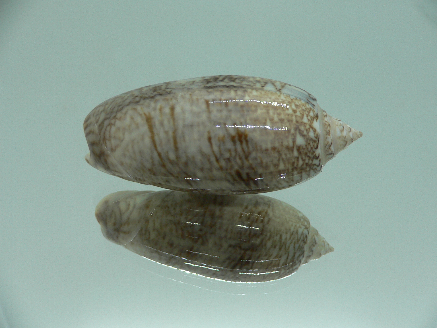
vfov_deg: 39.7
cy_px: 164
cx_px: 223
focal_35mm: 36
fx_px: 454
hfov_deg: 51.4
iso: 100
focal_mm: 4.6
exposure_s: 1/60
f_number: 2.8
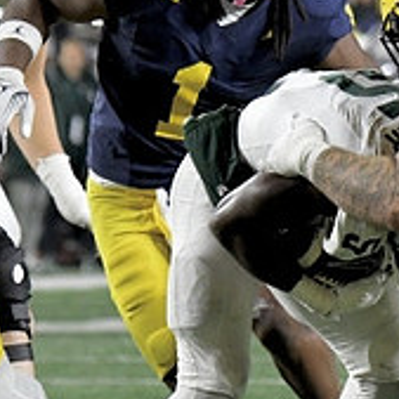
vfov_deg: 1.9
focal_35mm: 916
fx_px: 11945
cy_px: 102
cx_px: 335
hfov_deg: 1.9
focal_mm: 210
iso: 6400
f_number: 5.3
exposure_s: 1/800
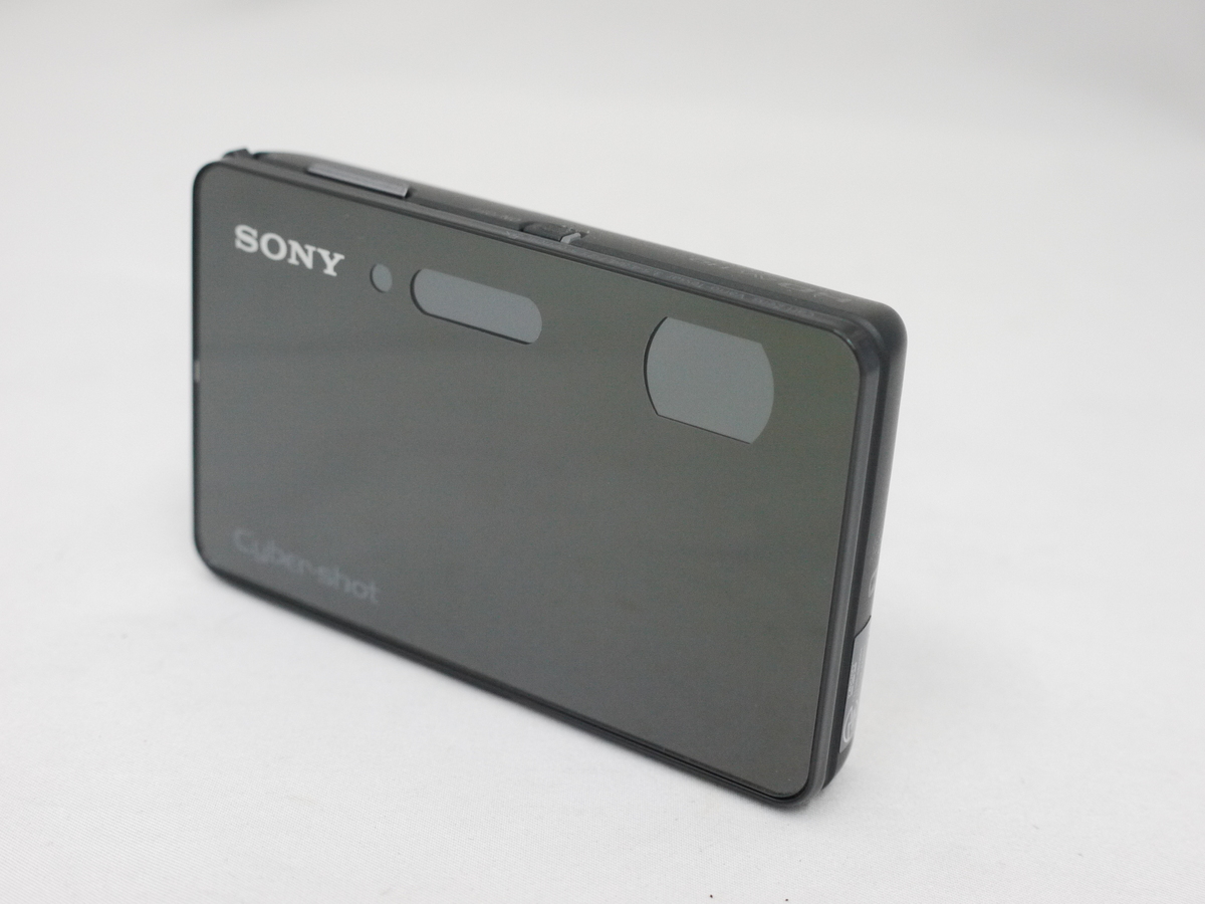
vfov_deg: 24.4
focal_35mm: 60
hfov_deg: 32.2
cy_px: 452
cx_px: 602
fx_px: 2089
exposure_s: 1/80
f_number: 5.3
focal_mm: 30
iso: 800
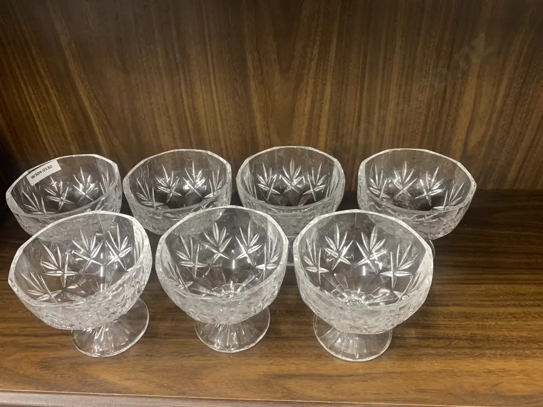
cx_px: 272
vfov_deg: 53.1
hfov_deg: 67.3
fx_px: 408
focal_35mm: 26
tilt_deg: -39.1
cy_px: 204
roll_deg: +3.3
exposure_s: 1/50
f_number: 1.8
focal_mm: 4.25
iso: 400
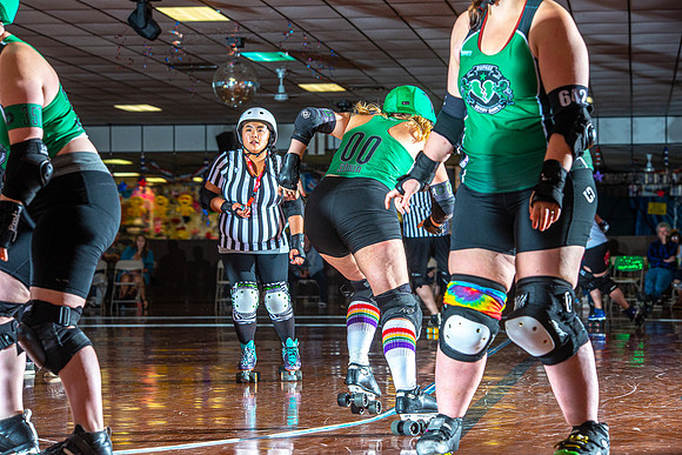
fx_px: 2122
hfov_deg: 18.3
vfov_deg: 12.2
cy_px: 228
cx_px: 341
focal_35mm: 112
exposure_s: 1/160
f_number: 7.1
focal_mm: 112
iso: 640
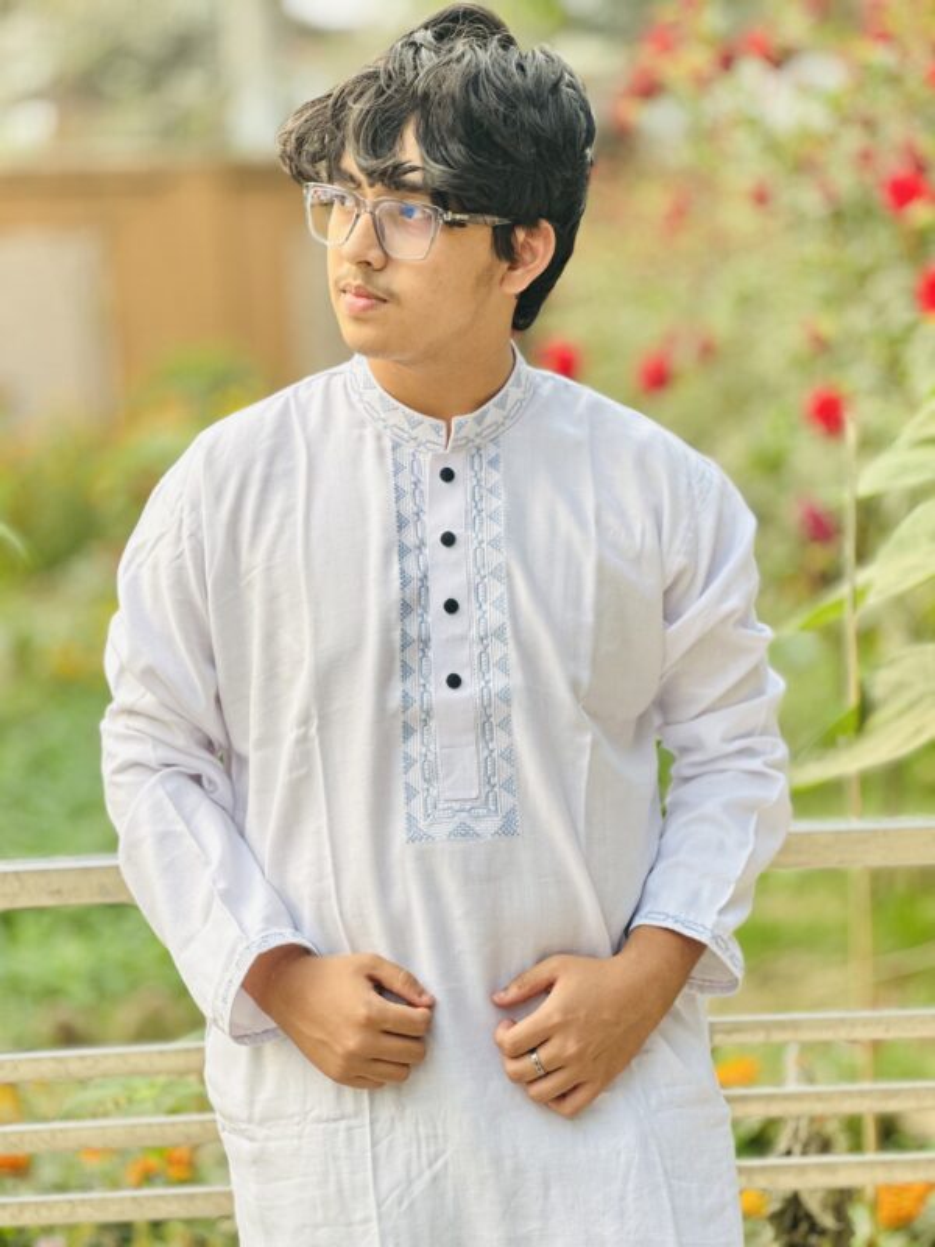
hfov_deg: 19.1
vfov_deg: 25.3
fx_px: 2773
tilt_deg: -5.8
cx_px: 468
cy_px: 624
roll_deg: +1.7
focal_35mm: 77
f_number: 2.8
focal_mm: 9
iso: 125
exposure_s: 1/121
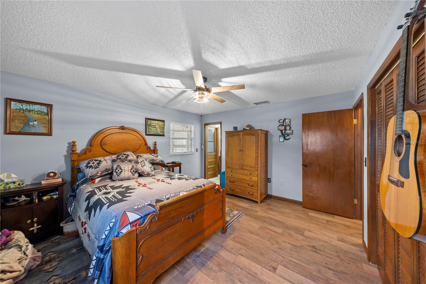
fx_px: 142
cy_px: 142
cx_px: 213
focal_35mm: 12
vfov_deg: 90.0
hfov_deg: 112.6
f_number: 9
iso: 100
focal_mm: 12
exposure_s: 15
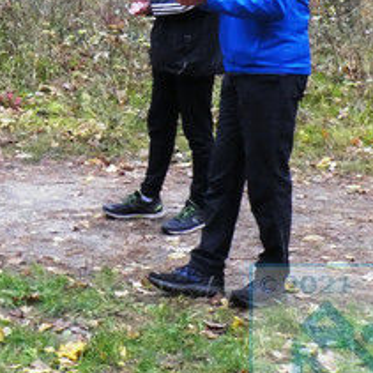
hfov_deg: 18.3
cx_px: -14
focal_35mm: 92
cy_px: 110
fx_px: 1122
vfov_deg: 18.8
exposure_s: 1/80
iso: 640
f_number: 3.9
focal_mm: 7.8
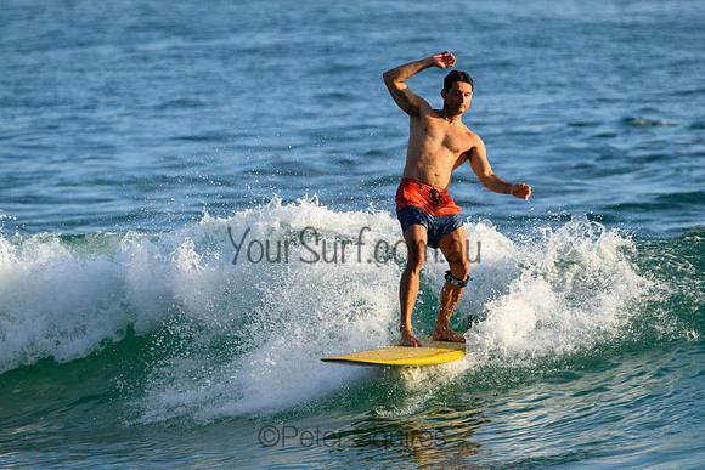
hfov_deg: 2.9
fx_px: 13753
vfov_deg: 2.0
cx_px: 402
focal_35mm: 702
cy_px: 273
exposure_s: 1/2000
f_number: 11
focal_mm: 600
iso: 2500
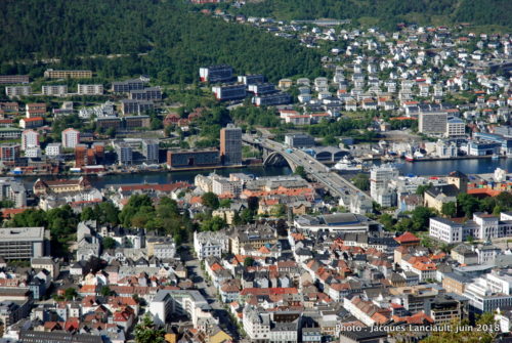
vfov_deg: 13.1
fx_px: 1496
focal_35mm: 105
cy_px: 172
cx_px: 256
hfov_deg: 19.4
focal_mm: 70
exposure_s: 1/125
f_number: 10
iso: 100
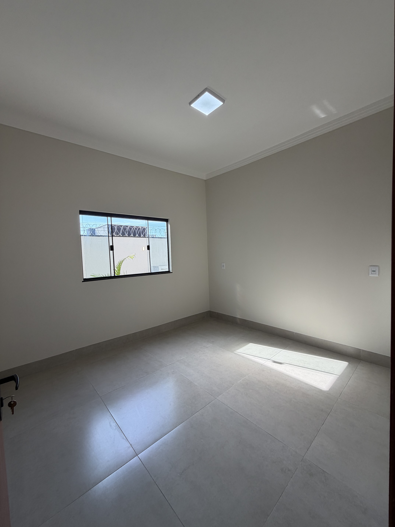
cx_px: 198
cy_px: 264
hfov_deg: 85.7
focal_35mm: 14
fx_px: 213
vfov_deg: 102.1
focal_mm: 2.22
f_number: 2.2
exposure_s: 1/187
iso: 64
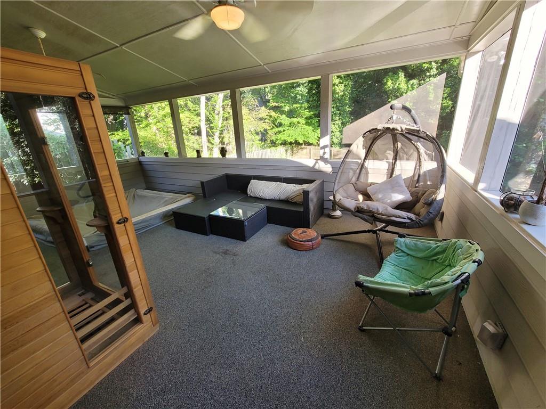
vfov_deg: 89.9
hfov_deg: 106.2
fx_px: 205
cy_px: 204
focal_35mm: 13
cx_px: 273
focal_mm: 2.2
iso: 80
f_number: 2.2
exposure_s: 1/60
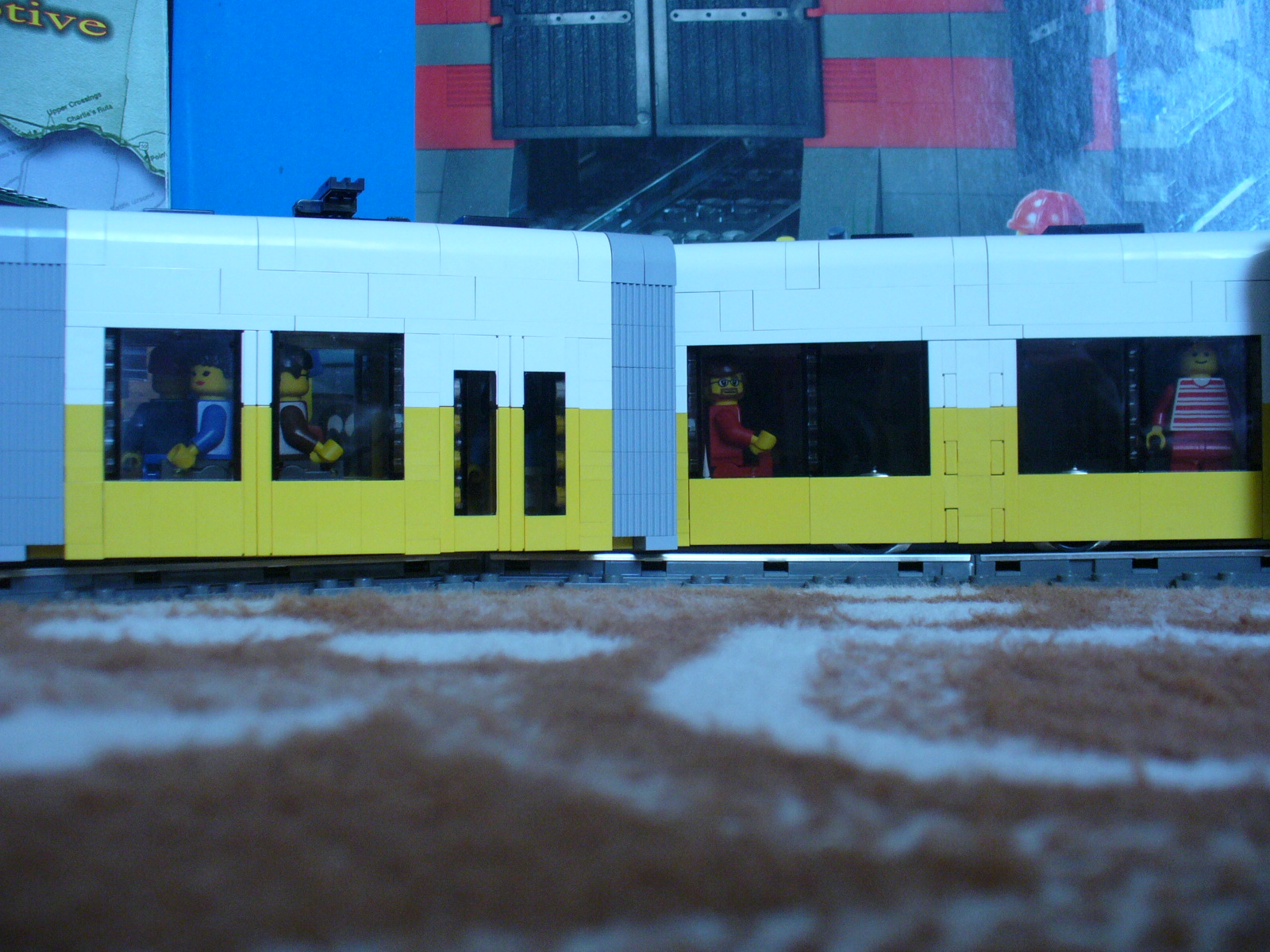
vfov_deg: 38.7
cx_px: 635
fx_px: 1357
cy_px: 476
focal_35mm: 37
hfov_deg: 50.1
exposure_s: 1/25
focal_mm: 6.1
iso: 200
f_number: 2.8
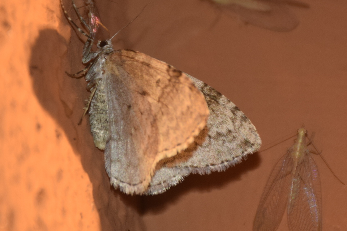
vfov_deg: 6.5
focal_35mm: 210
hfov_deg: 9.8
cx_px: 174
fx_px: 2024
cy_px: 116
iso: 320
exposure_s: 1/200
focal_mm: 140
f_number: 5.6
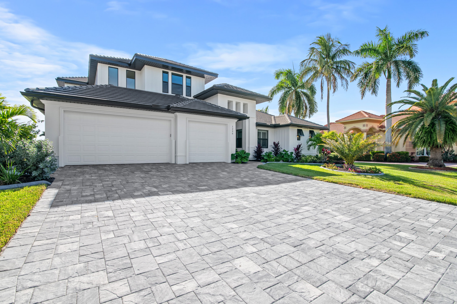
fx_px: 203
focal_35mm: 16
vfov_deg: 73.7
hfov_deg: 96.8
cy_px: 152
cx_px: 228
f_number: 10
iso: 320
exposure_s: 1/160
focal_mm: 16
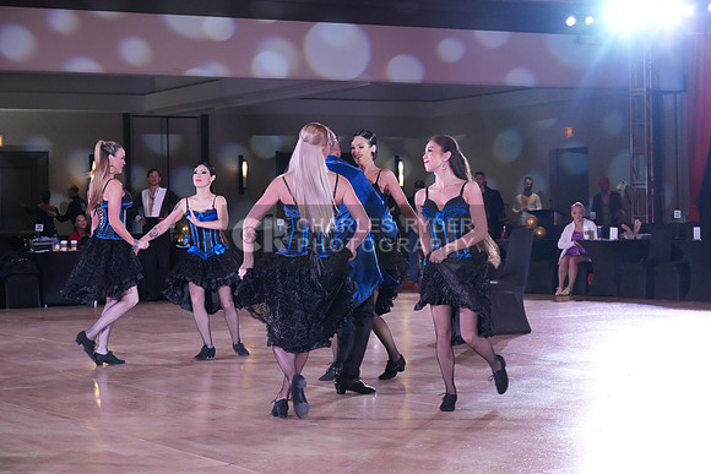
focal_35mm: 77
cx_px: 356
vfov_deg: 17.7
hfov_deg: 26.3
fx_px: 1521
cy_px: 237
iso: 5000
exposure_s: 1/250
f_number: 5.6
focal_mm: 77
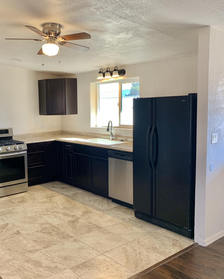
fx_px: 282
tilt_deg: -5.1
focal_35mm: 34
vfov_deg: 52.8
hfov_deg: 41.9
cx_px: 52
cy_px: 139
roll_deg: +2.4
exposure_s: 1/120
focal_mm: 4.25
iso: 80
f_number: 1.8
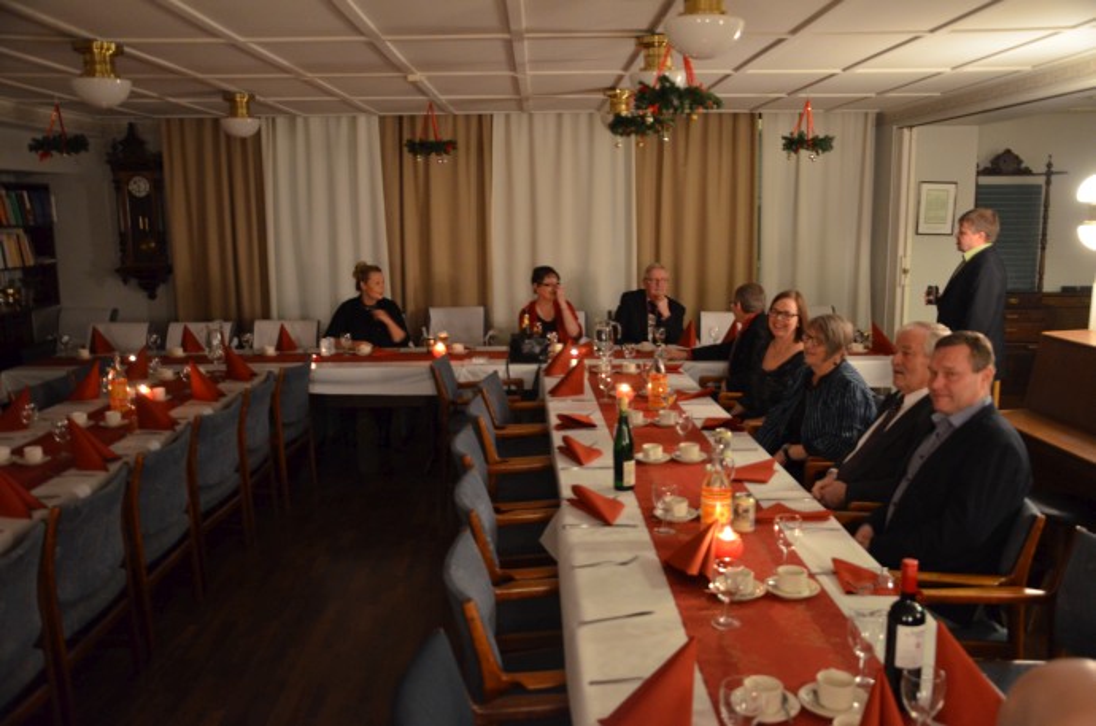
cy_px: 363
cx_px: 548
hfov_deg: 59.6
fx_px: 957
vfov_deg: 41.5
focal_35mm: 32
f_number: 3.8
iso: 1600
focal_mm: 21
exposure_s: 1/10
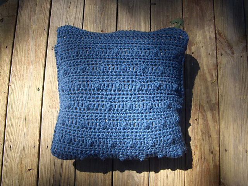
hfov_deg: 52.6
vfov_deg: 40.7
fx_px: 251
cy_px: 93
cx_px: 124
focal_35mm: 35
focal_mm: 5.8
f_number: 4.3
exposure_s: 1/160
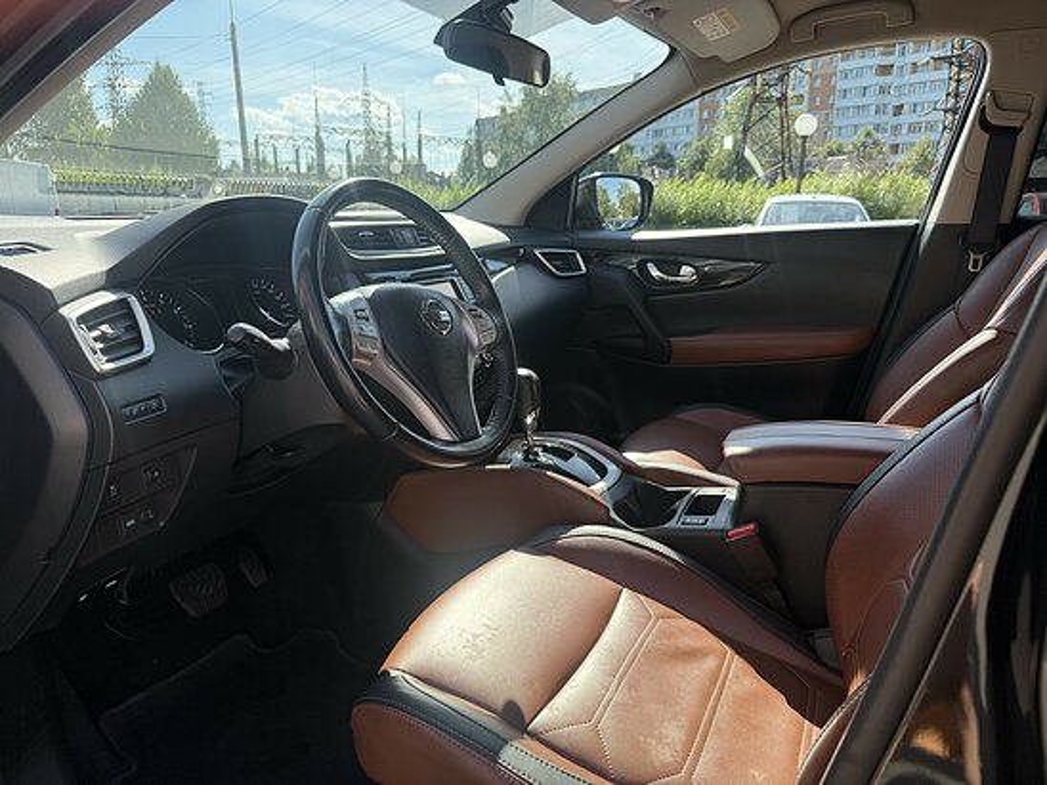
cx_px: 524
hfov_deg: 71.6
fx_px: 726
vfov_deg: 56.8
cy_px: 392
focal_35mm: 24
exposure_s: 1/1211
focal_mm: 6.76
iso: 100
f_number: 1.78
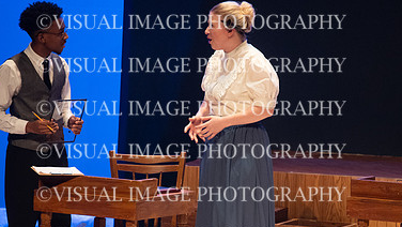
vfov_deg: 1.8
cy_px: 130
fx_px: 7231
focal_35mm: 678
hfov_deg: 3.2
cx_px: 191
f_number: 6.3
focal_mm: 420
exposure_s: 1/160
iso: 7200
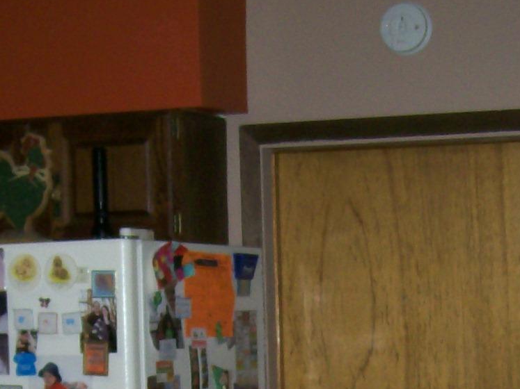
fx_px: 1667
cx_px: 290
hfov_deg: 17.7
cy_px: 575
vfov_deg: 12.7
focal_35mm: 111
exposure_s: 1/64
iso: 80
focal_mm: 6
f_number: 2.7
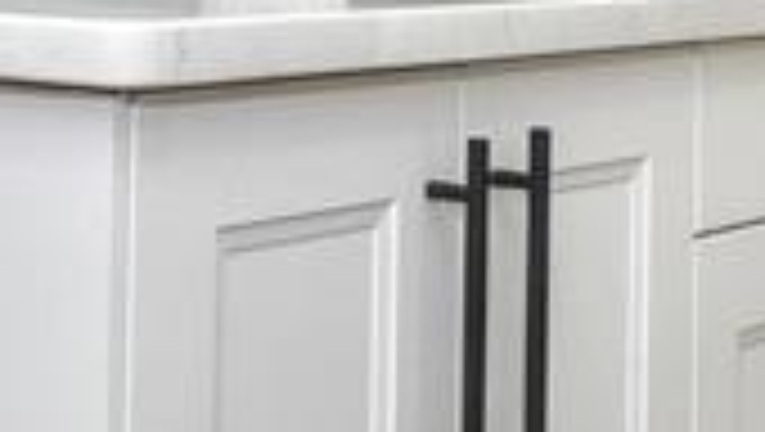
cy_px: -214
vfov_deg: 9.8
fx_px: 2436
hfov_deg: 17.4
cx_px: 0
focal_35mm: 120
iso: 560
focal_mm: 19
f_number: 5.6
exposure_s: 1/125
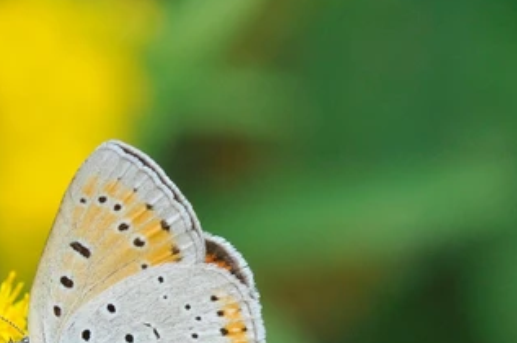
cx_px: 271
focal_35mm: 318
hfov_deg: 6.5
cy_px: 192
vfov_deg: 4.3
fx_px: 4558
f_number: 10
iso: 400
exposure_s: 1/250
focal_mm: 105
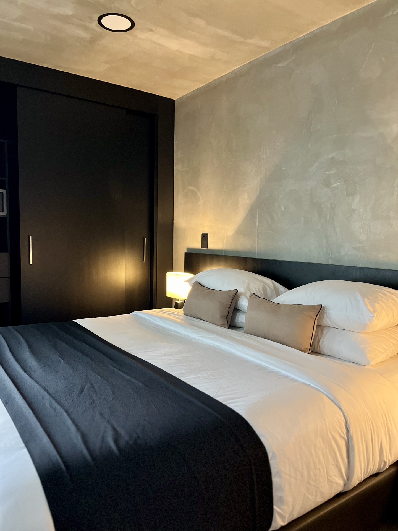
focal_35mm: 26
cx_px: 199
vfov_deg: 67.3
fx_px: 399
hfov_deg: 53.1
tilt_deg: -4.4
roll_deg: -0.6
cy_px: 266
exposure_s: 1/55
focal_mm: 5.1
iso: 500
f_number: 1.6
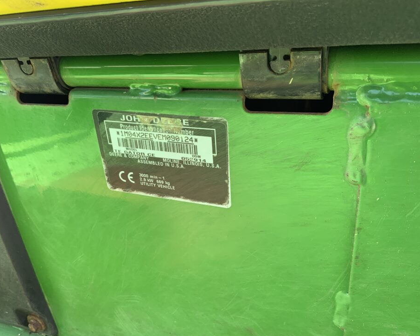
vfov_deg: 45.8
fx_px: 398
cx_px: 191
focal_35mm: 32
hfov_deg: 55.6
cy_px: 178
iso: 32
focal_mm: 3
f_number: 1.8
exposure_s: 1/122
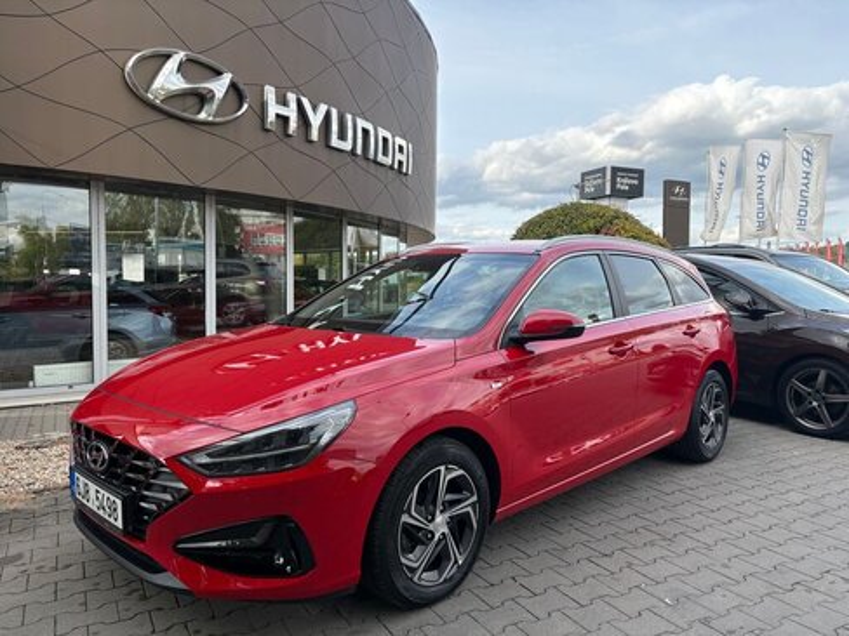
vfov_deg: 53.1
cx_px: 424
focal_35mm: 26
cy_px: 318
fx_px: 638
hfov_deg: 67.3
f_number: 1.6
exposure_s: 1/1239
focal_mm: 5.96
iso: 64
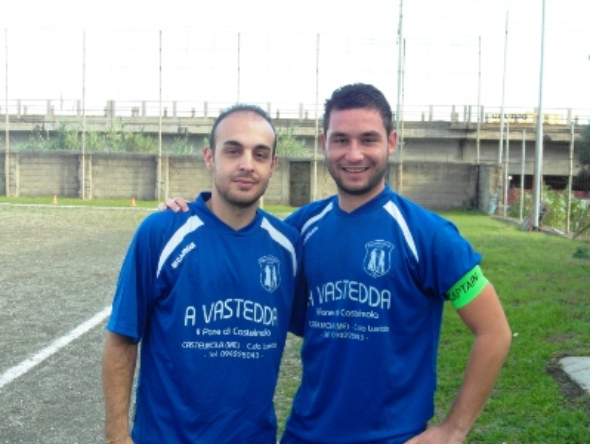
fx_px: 699
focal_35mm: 41
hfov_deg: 45.7
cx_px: 295
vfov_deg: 35.2
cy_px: 222
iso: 100
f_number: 3.6
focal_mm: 6.8
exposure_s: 1/180
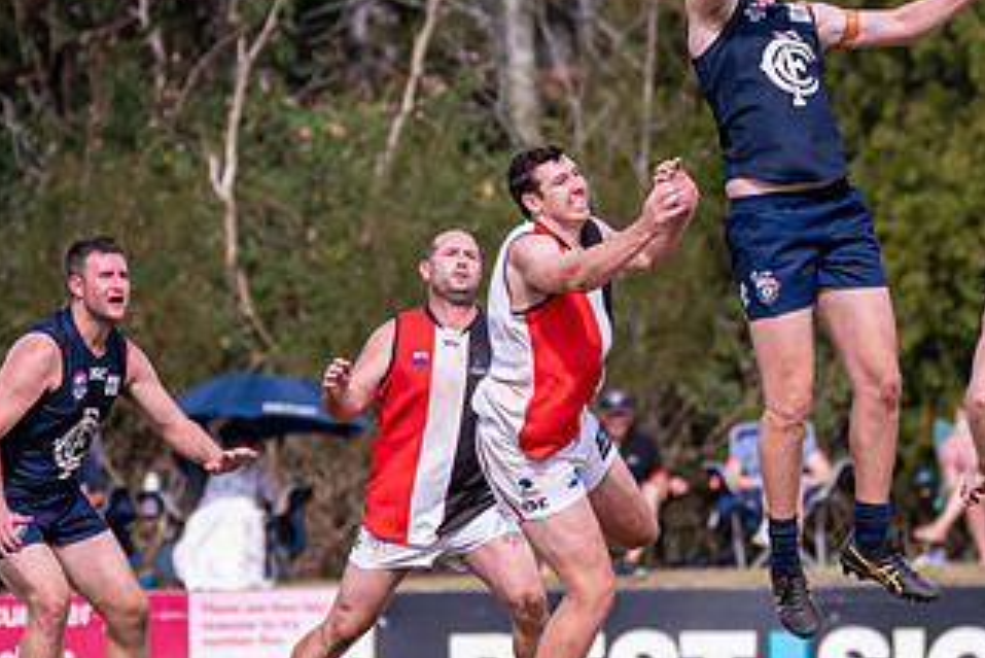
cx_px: 781
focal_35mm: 873
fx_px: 23896
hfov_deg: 2.4
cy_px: 155
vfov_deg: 1.6
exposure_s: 1/2500
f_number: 6.3
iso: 800
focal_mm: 300
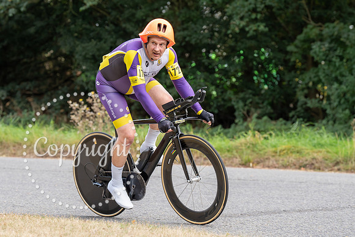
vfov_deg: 8.7
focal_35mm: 158
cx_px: 142
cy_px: 84
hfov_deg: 13.0
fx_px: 1555
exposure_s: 1/1000
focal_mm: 120
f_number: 4
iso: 640
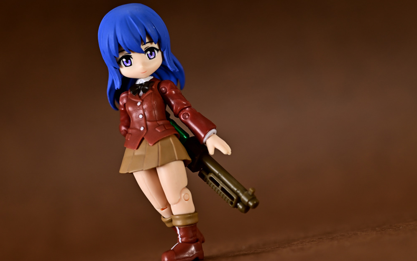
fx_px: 1045
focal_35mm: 92
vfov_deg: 14.2
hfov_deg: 22.6
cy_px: 138
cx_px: 208
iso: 100
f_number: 5.6
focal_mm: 60
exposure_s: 1/2
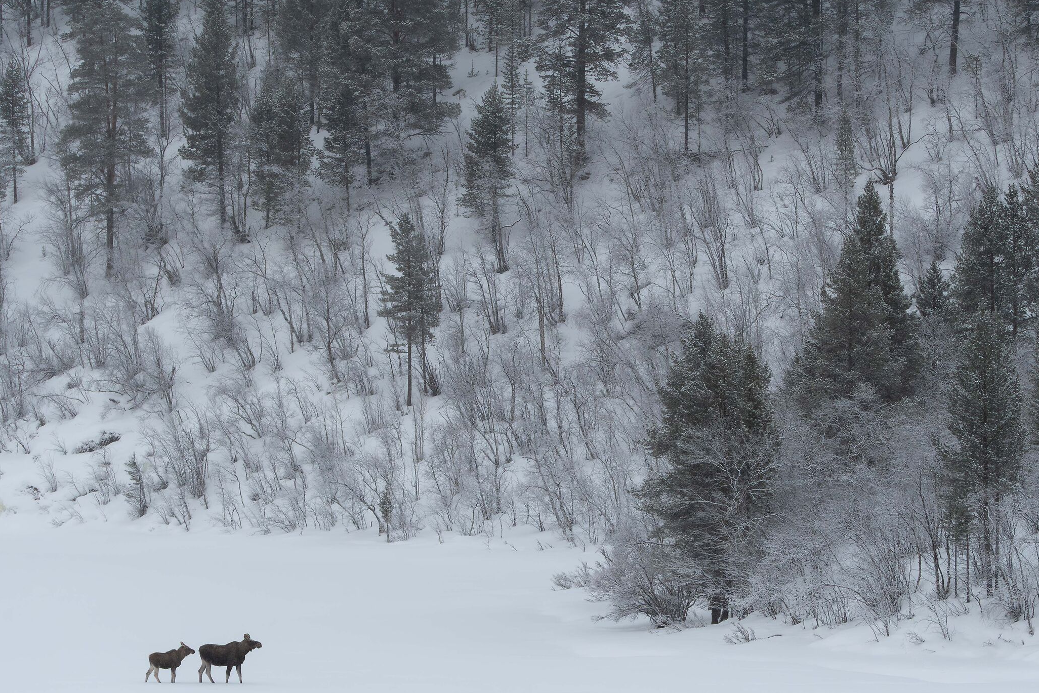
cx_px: 550
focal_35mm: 263
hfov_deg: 7.8
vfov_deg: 5.2
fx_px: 7590
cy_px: 399
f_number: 6.3
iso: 320
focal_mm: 150
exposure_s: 1/500
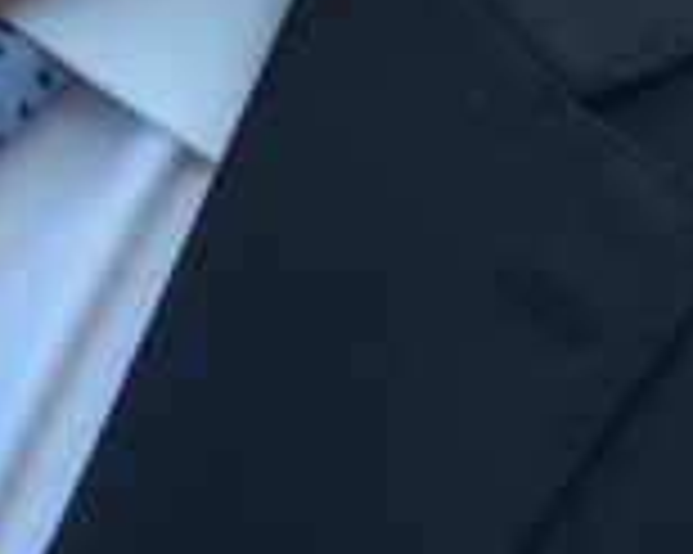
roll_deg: -2.6
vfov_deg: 8.1
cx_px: 135
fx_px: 3853
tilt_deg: -2.3
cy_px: -198
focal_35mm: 188
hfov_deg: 10.2
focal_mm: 4.15
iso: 32
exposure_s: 1/100
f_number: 2.2
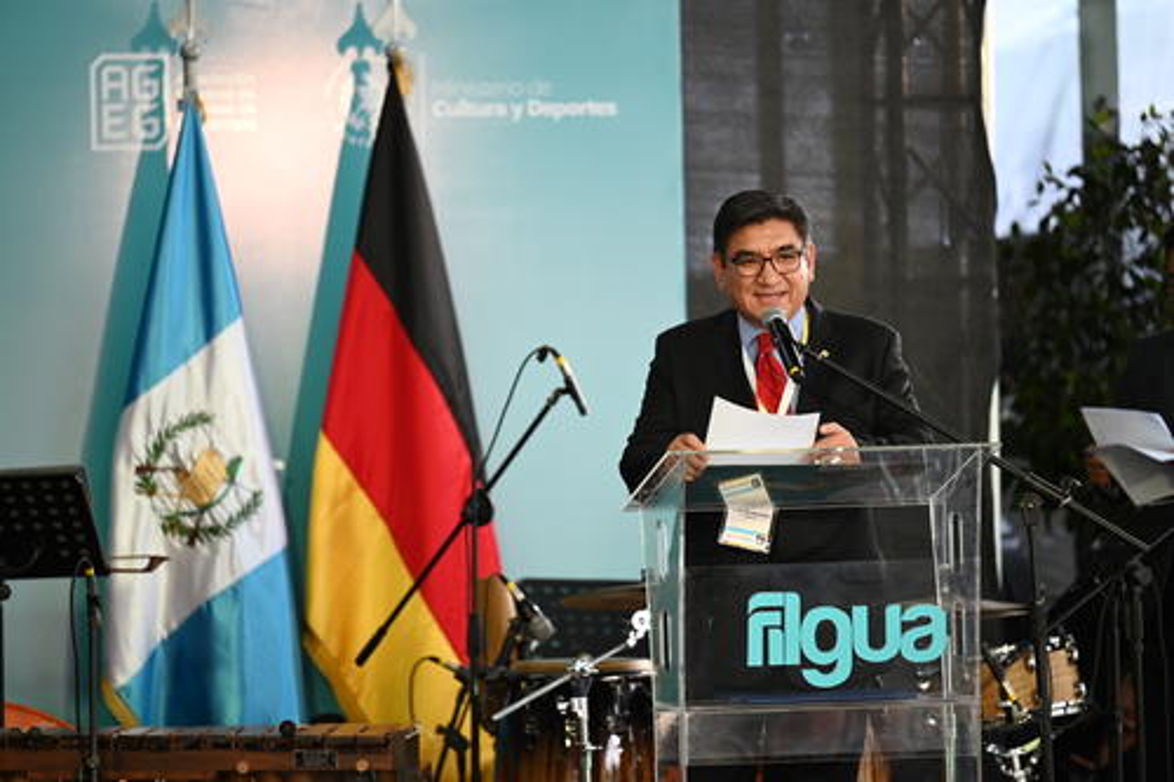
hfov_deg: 10.3
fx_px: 6520
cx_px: 587
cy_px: 391
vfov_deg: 6.9
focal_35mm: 200
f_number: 2.8
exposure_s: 1/400
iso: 400
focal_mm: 200
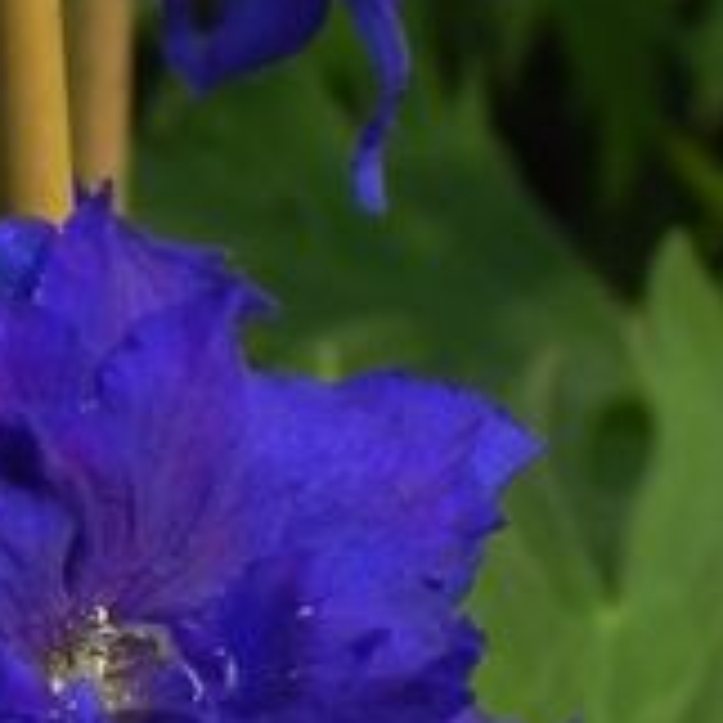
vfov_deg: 2.5
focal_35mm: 710
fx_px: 16777
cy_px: -90
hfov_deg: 2.5
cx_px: -368
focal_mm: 28.8
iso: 160
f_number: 6.3
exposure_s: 1/400
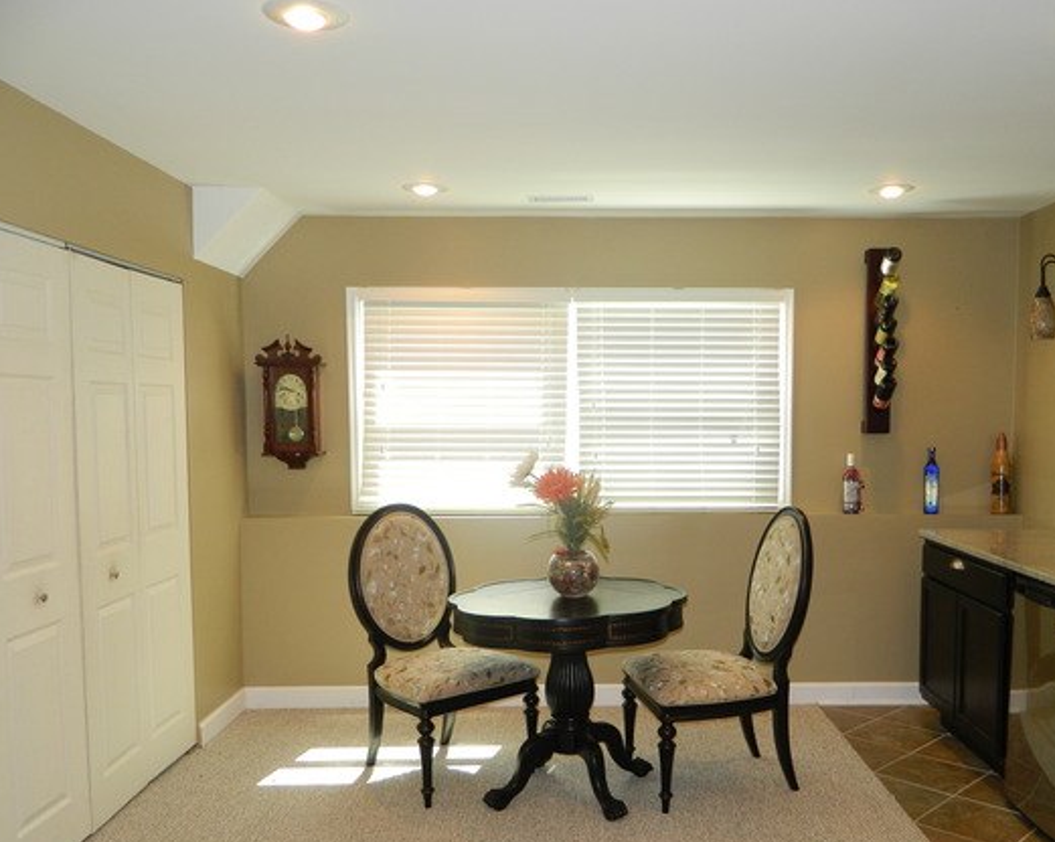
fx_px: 936
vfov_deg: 48.3
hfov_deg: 58.5
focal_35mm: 30
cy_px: 482
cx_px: 616
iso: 110
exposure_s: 1/30
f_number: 3.1
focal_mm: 4.5
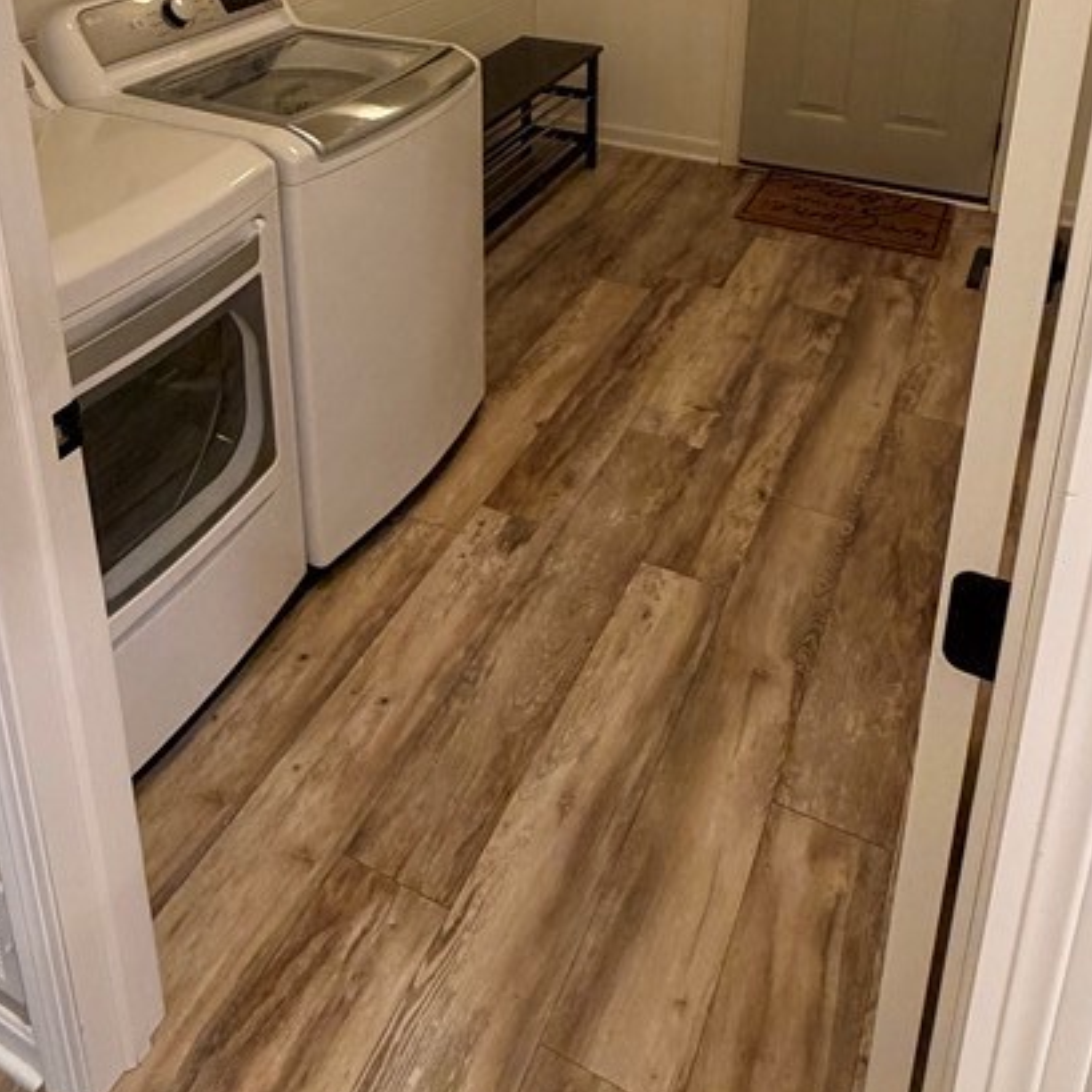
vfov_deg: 47.1
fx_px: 1106
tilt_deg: -19.1
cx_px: 537
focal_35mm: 31
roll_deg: +0.0
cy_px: 101
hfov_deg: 52.5
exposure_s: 1/60
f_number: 2.2
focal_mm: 2.22
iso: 250
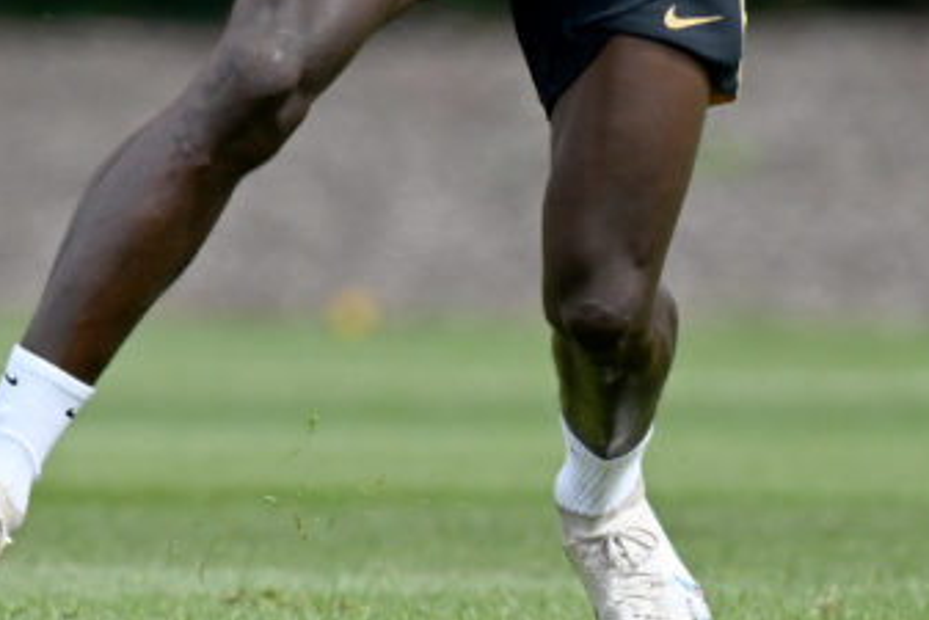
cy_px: -106
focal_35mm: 1214
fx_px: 31340
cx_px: -99
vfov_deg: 1.1
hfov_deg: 1.7
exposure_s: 1/6400
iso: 640
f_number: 4
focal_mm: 400
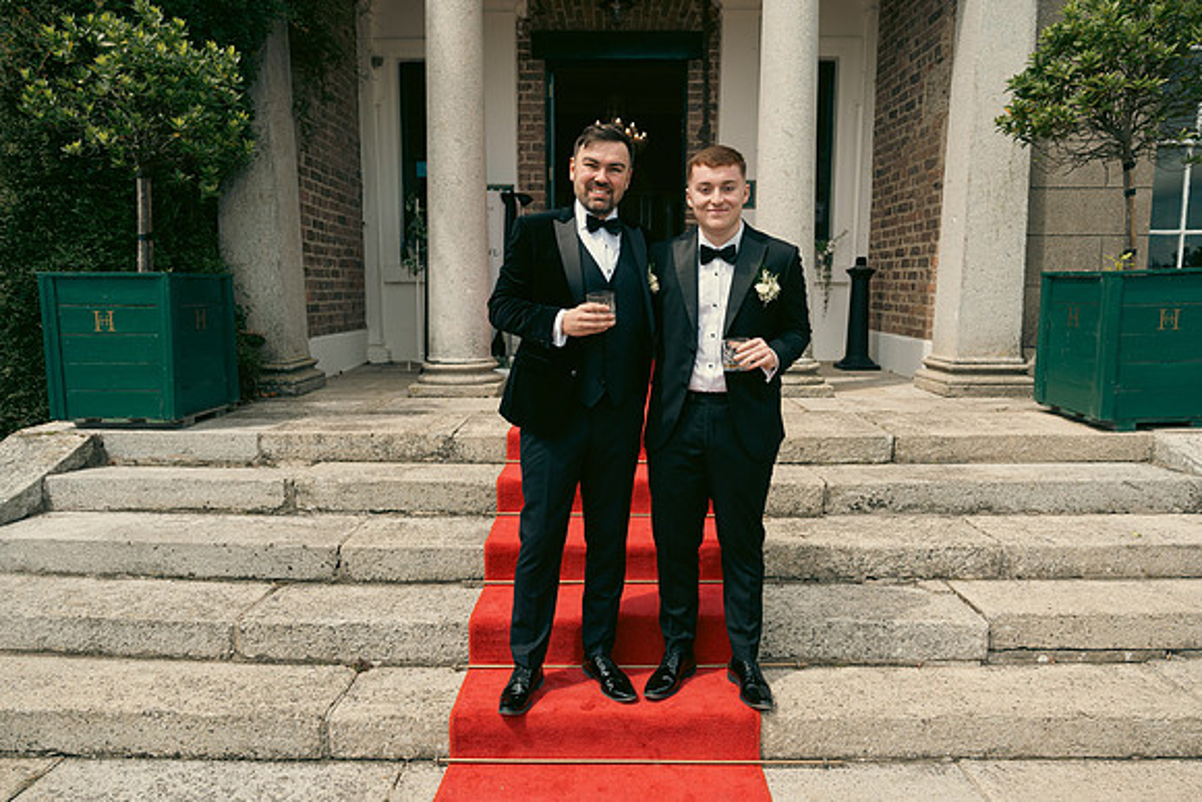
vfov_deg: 53.2
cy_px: 401
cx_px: 601
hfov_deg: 73.7
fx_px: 801
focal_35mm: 24
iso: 125
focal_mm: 24
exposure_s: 1/1250
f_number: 3.5
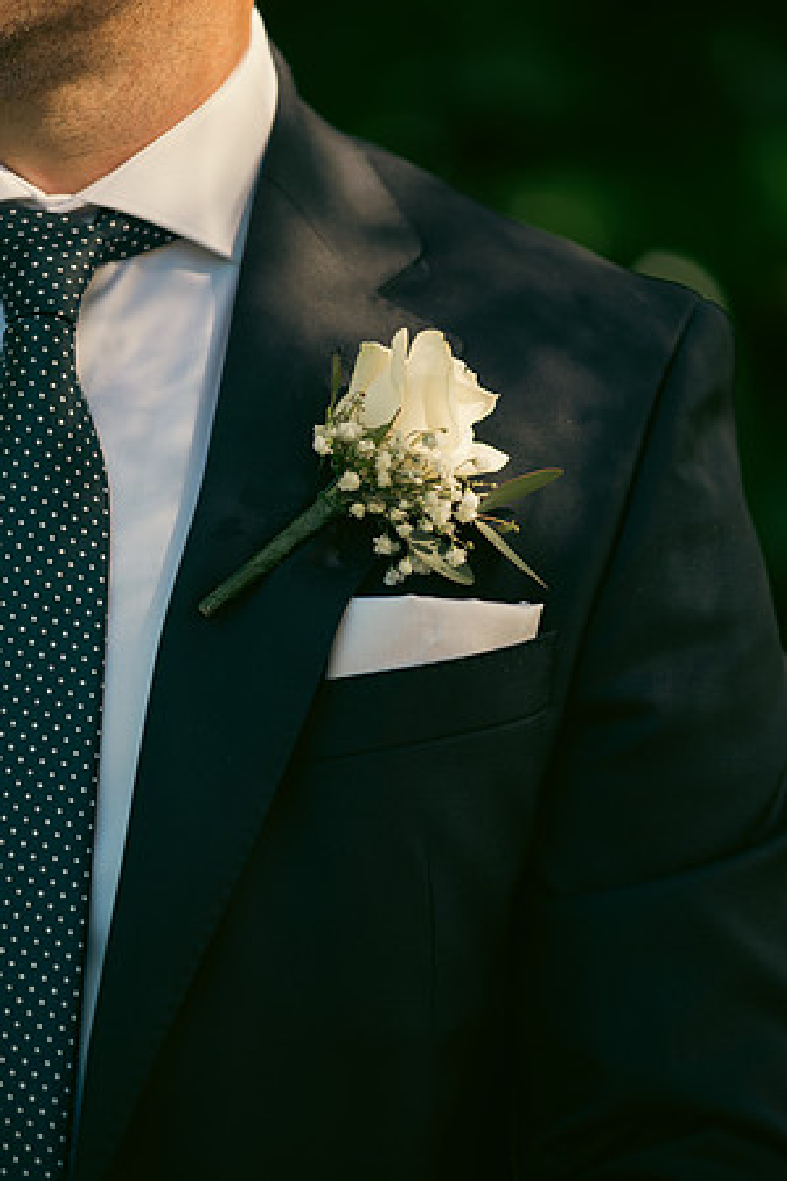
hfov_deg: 7.4
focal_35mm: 185
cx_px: 394
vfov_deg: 11.1
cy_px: 590
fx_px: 6066
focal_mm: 185
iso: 250
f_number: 3.5
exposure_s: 1/250
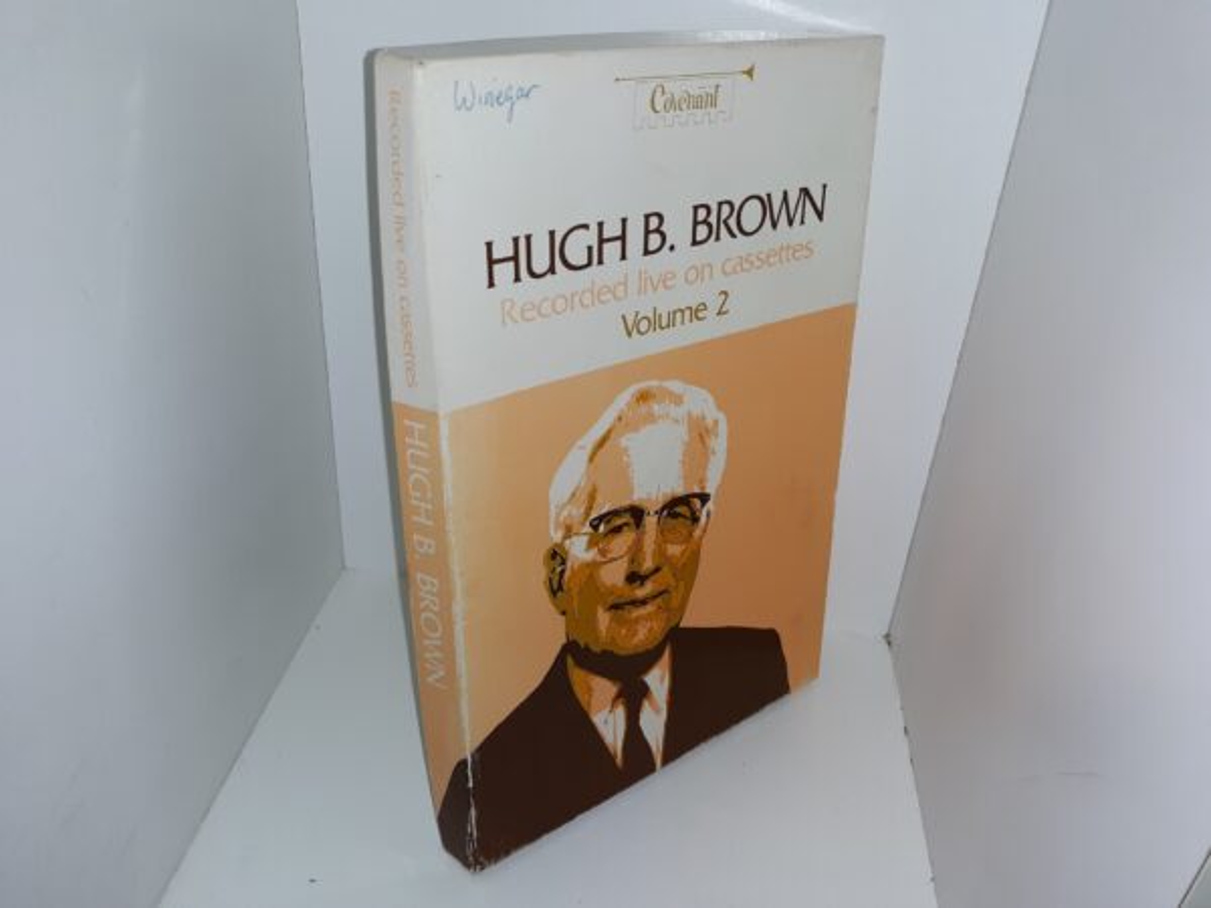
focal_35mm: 28
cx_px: 606
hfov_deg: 63.4
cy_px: 454
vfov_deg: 49.7
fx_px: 980
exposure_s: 1/181
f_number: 1.7
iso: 40
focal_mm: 3.7
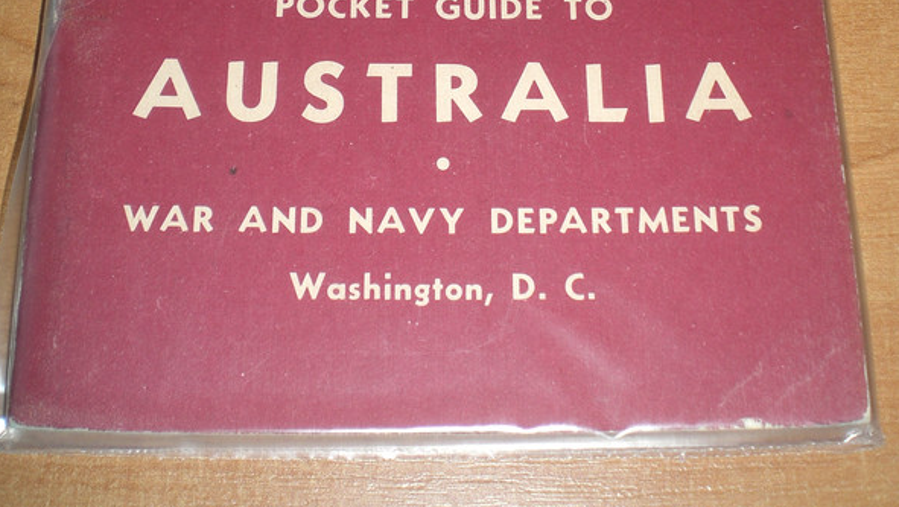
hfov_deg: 37.2
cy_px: -43
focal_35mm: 56
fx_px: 1335
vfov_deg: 20.5
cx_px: 449
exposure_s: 1/60
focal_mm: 6.3
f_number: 3.1
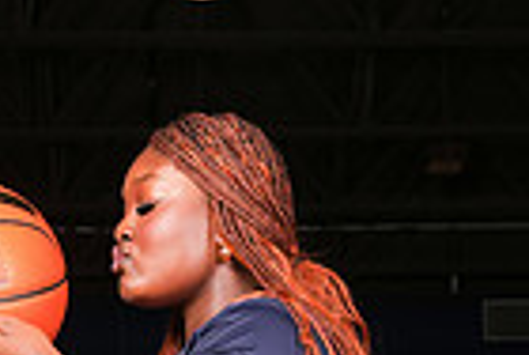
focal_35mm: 125
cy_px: 846
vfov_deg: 9.8
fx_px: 1841
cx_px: 223
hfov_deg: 16.3
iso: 400
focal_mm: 39
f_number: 6.3
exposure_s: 1/200
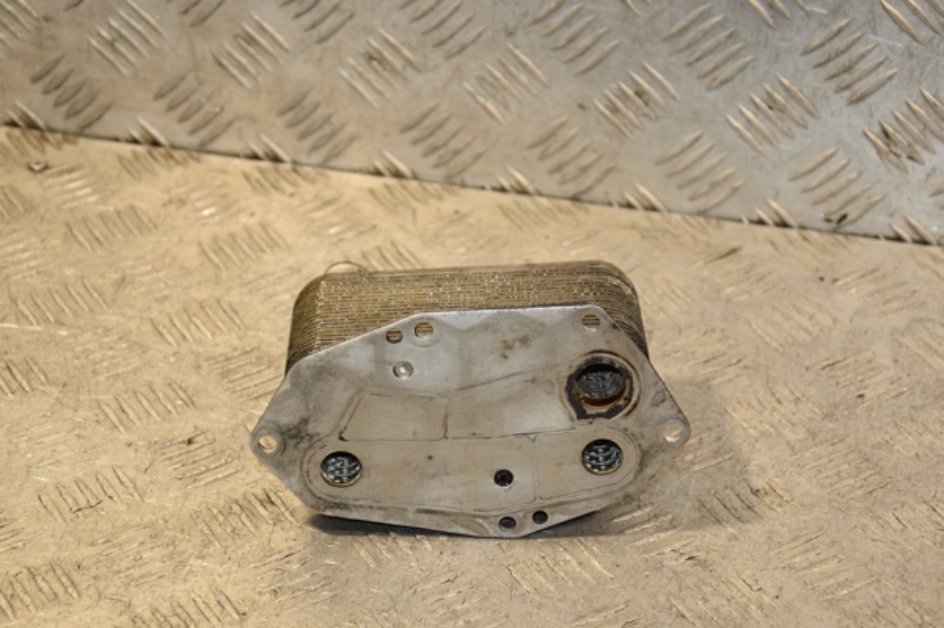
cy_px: 303
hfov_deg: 20.6
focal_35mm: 99
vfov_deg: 13.8
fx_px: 2594
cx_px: 479
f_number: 5.6
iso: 800
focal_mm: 62
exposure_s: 1/200
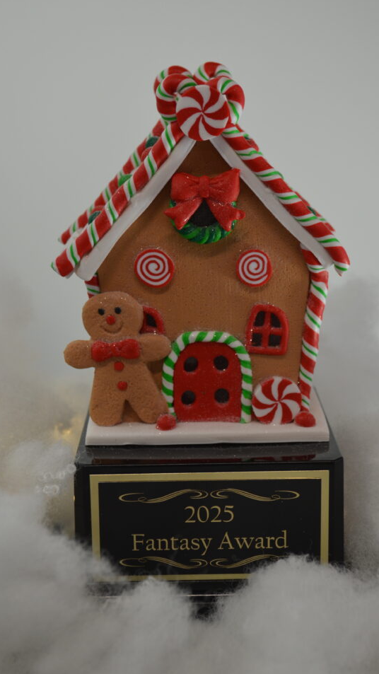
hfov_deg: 18.8
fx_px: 1144
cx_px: 202
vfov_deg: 32.8
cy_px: 325
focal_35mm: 64
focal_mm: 38
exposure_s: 1/60
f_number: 5
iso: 400
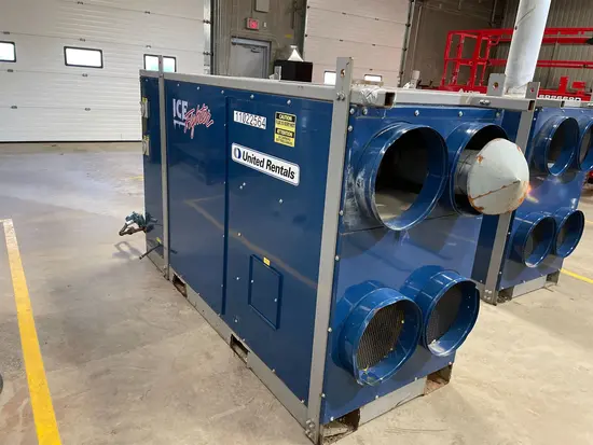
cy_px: 222
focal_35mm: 26
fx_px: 446
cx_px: 296
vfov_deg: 53.1
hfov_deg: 67.3
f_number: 1.6
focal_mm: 4.2
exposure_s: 1/60
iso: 250
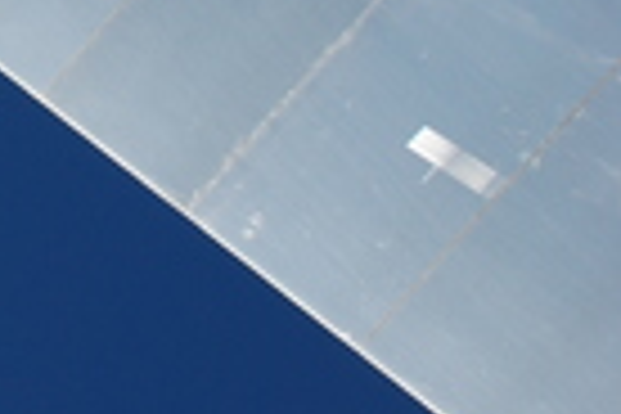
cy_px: -547
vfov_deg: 6.8
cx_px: -950
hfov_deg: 9.4
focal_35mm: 191
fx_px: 3287
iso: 100
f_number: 9
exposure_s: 1/320
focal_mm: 25
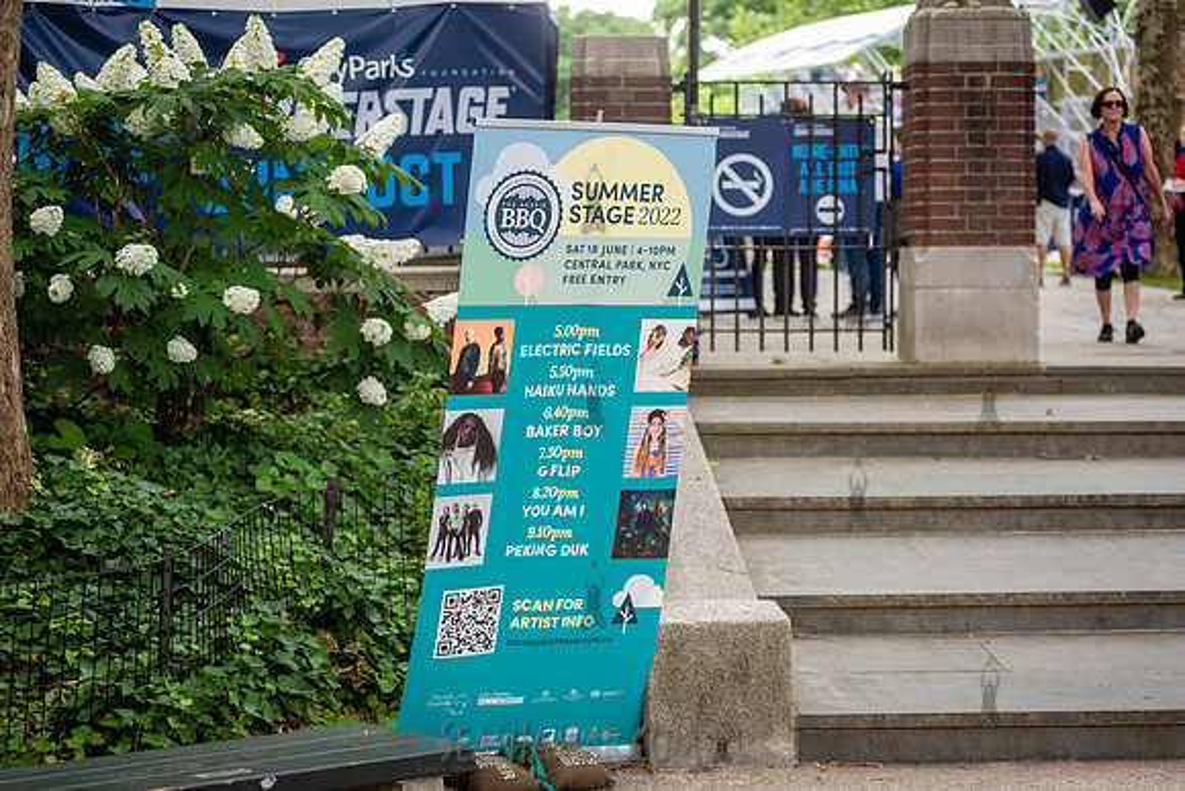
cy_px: 396
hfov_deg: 25.4
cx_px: 592
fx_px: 2634
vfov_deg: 17.1
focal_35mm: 80
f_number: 3.5
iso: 500
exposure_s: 1/160
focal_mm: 80
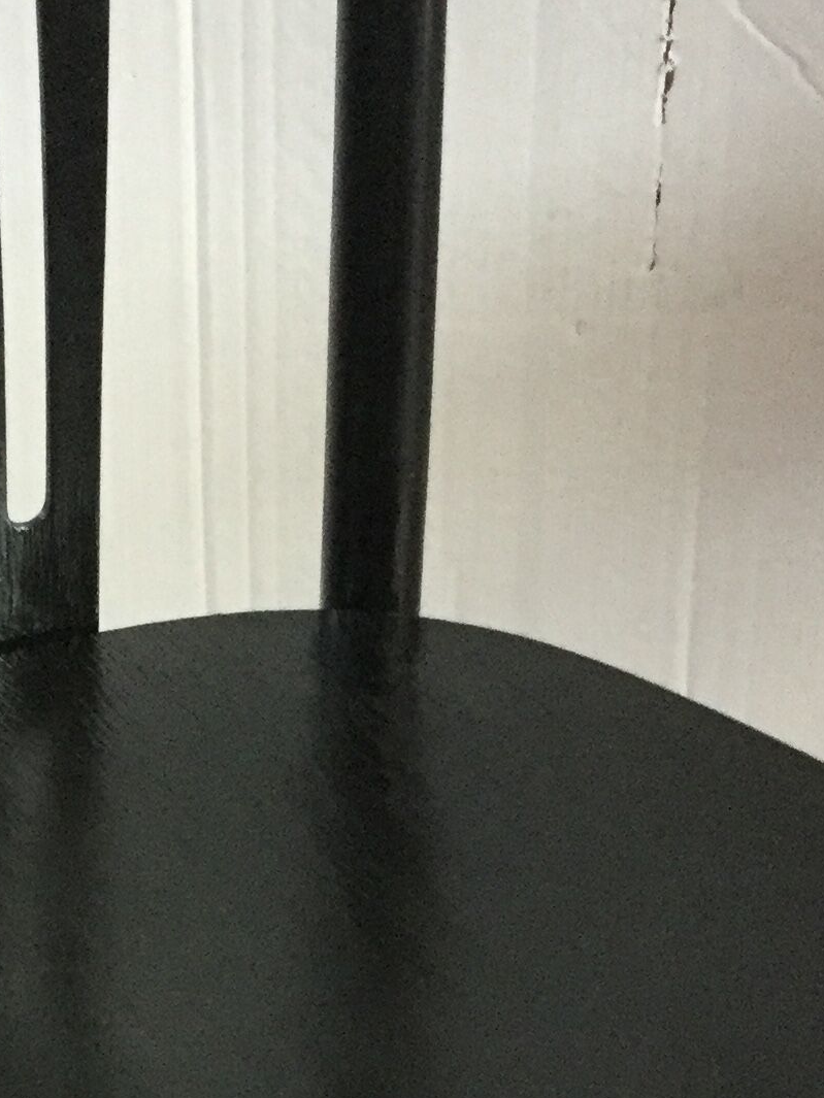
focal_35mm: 95
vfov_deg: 20.2
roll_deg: +0.3
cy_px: 989
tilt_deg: -33.8
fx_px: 3015
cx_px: 129
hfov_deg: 15.4
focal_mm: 3.3
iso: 160
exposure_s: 1/30
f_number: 2.4
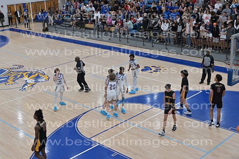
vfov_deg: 27.0
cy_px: 80
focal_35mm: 50
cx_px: 120
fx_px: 332
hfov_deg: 39.6
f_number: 4
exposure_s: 1/400
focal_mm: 50
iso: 2800
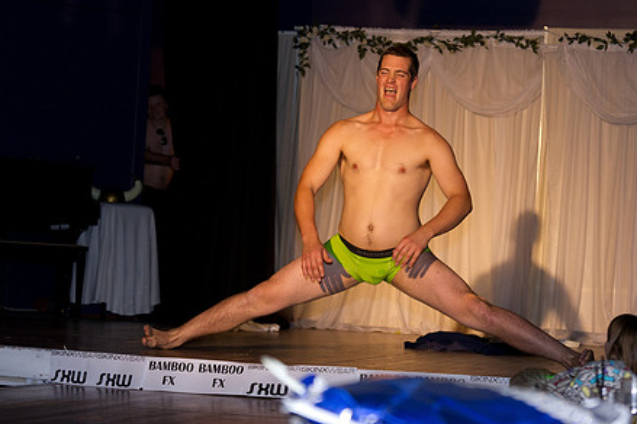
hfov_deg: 20.6
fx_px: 1750
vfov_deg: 13.8
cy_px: 159
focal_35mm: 99
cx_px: 377
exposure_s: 1/160
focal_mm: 50
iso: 400
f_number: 2.8
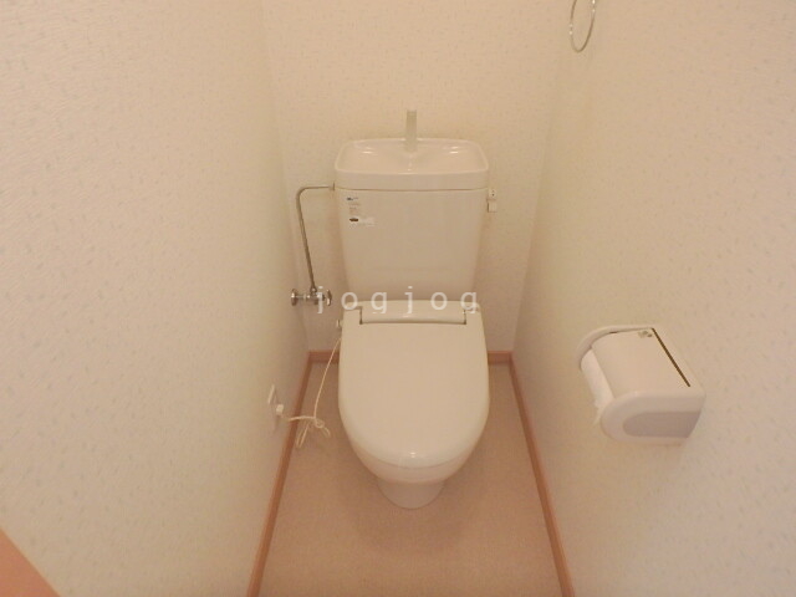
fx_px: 483
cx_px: 398
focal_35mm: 21
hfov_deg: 79.0
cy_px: 298
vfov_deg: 63.4
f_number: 3.5
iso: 200
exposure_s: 1/40
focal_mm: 3.7
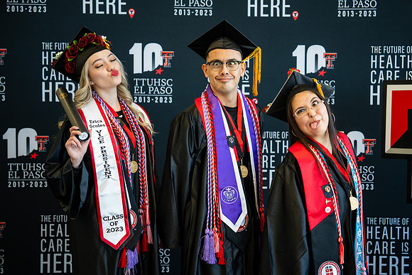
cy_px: 149
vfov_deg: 16.5
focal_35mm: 83
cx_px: 229
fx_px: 946
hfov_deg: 24.6
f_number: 2.8
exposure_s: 1/125
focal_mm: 69
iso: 400
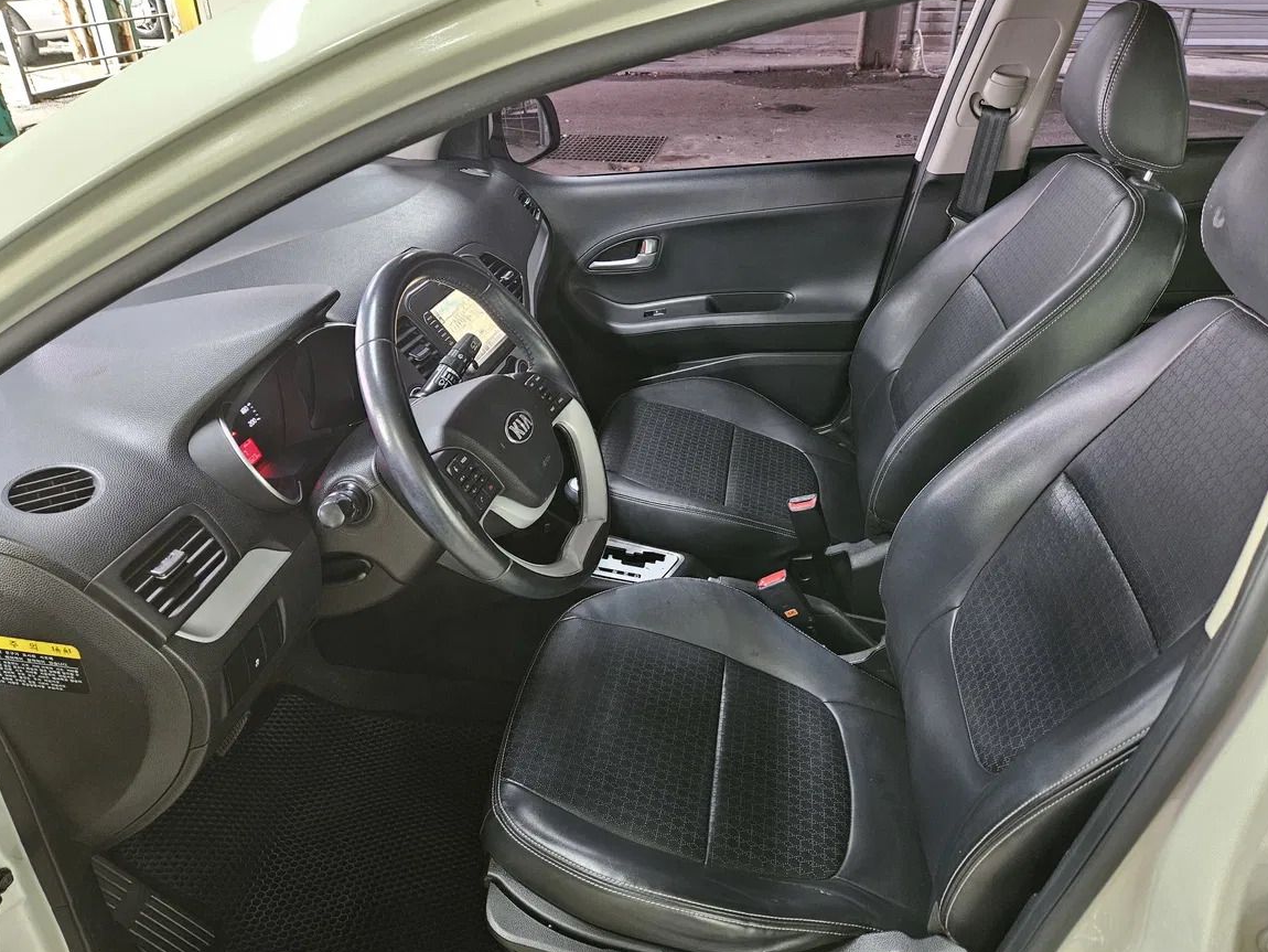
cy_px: 473
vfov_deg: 56.8
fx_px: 879
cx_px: 638
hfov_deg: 71.6
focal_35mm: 24
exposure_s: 1/30
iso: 640
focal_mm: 5.4
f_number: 1.8
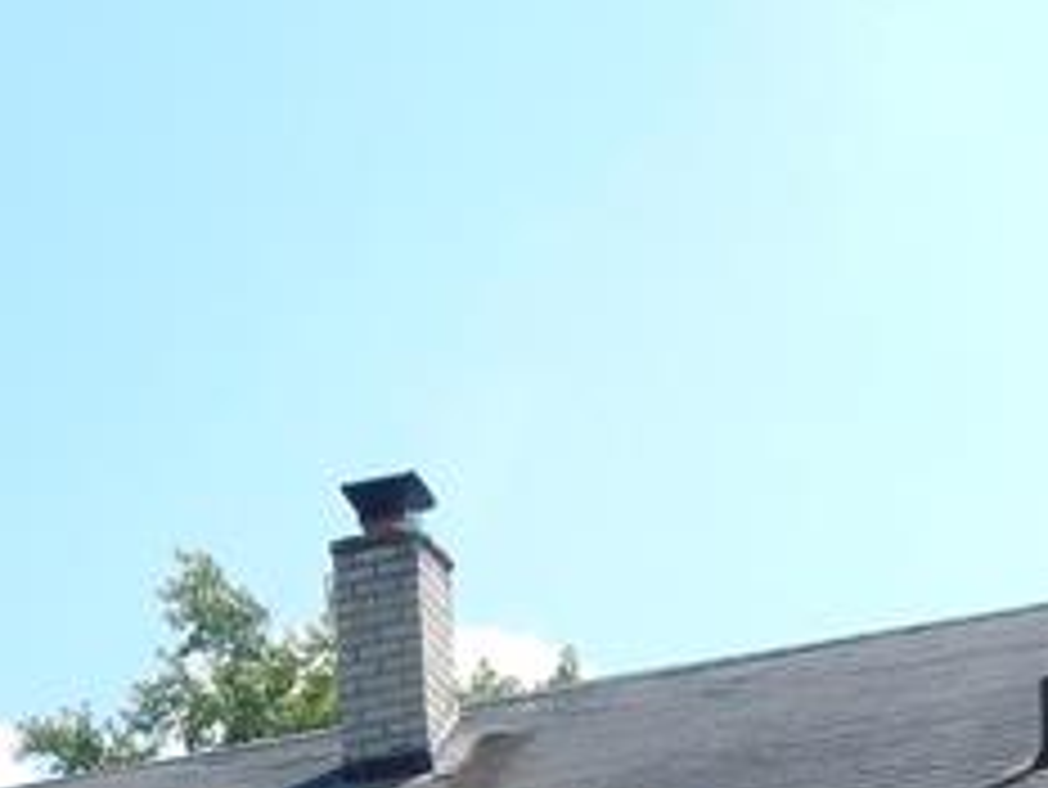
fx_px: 3332
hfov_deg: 17.3
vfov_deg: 12.5
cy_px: 1360
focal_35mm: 110
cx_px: -76
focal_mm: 4.5
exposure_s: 1/800
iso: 125
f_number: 3.7
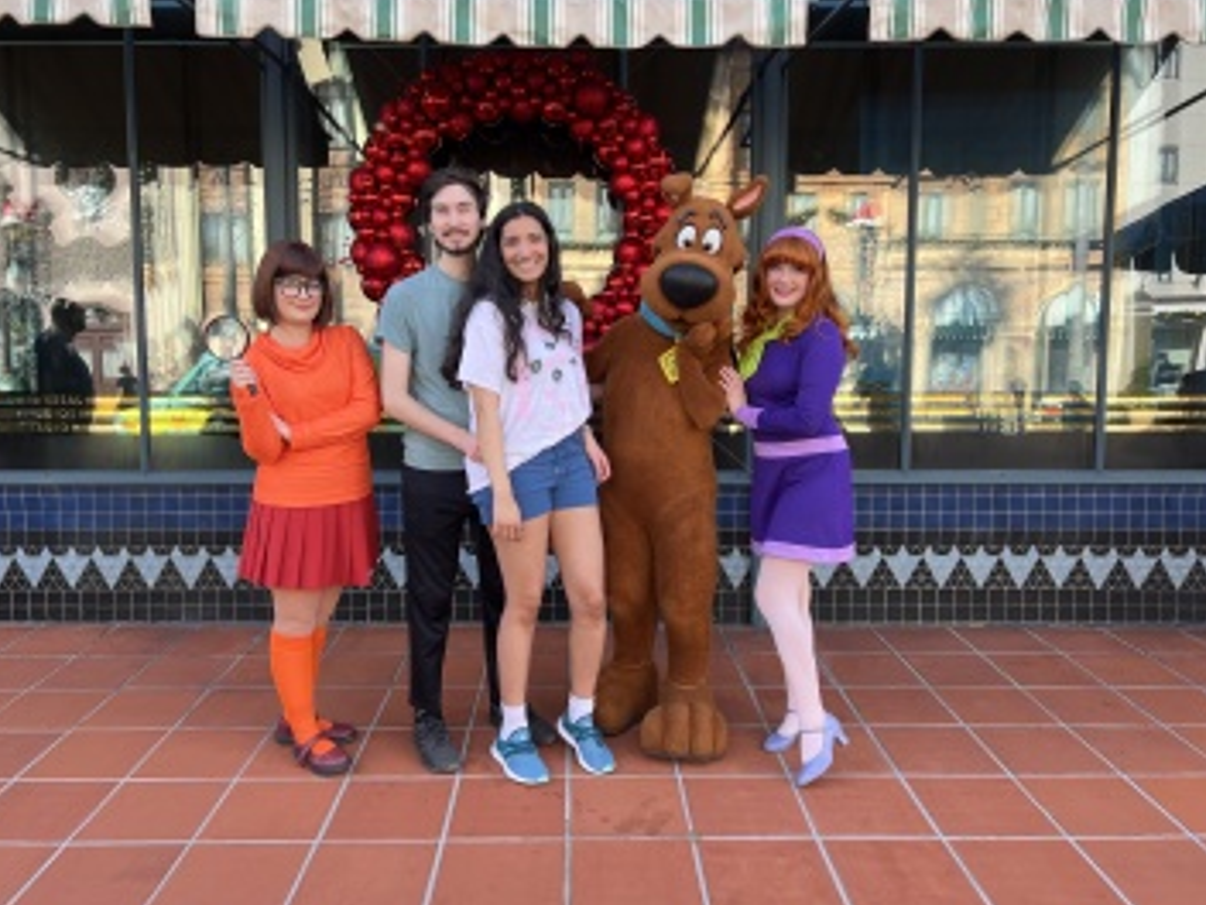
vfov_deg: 51.4
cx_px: 582
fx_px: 941
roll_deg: +1.3
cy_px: 446
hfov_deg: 65.3
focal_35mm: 27
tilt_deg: -4.1
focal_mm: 5.7
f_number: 1.5
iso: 50
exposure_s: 1/448
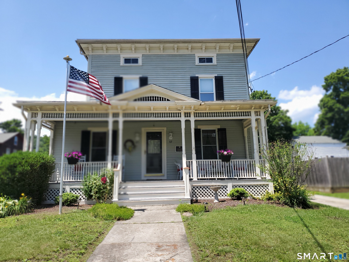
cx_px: 174
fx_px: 262
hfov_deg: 67.3
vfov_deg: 53.1
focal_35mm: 26
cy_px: 131
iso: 50
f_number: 1.5
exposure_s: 1/1894
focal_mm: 4.3
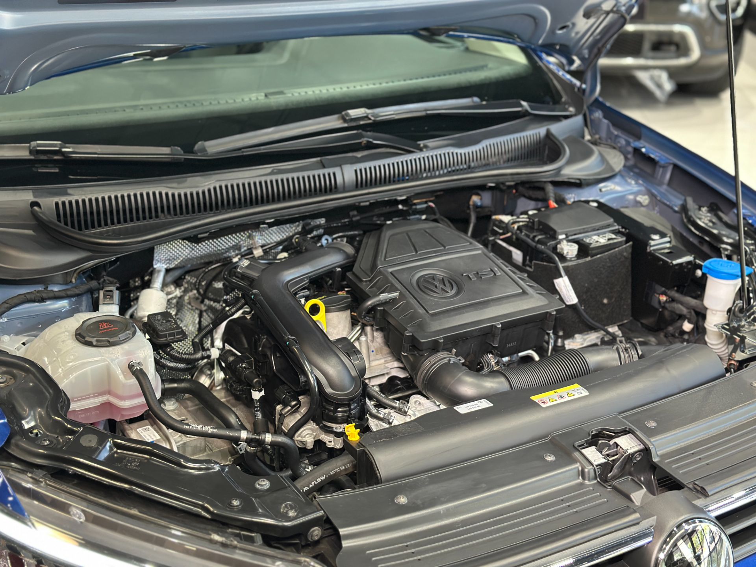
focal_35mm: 48
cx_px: 378
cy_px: 284
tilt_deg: -24.5
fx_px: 1048
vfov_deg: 30.3
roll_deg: -2.6
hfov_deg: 39.7
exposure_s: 1/49
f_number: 1.78
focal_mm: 6.86
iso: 320
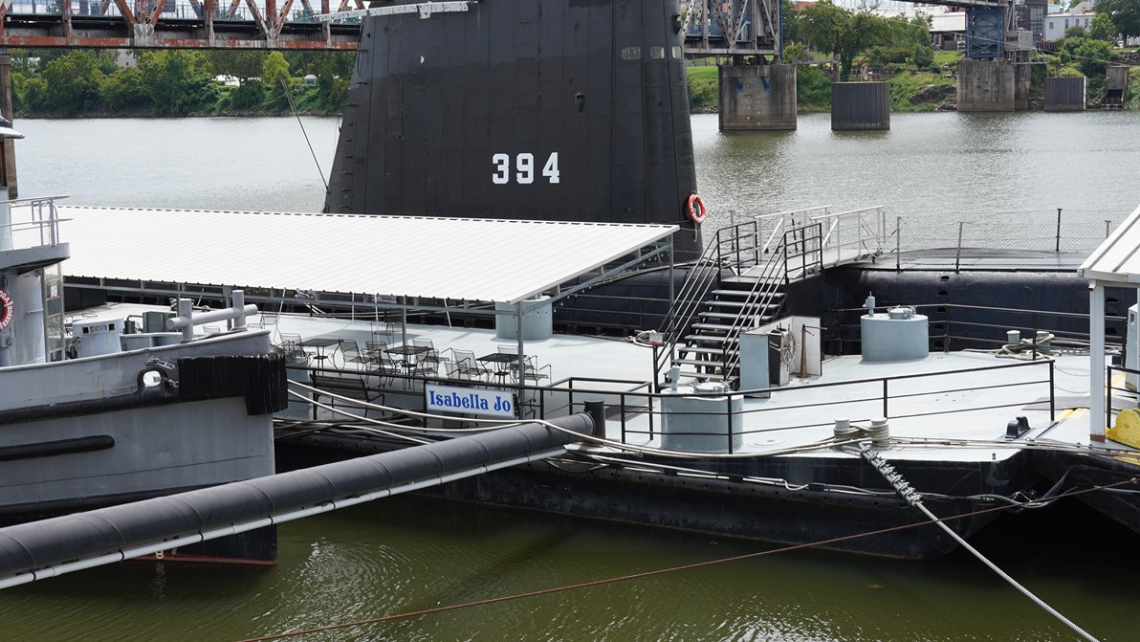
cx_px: 605
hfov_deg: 36.0
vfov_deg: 20.6
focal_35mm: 58
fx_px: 1754
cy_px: 193
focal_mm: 33
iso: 100
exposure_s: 1/100
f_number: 11
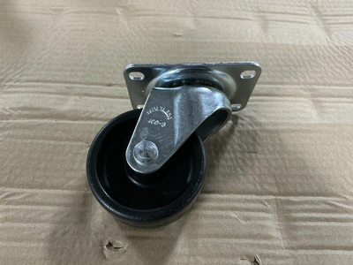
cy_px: 132
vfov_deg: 49.7
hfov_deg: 63.4
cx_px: 176
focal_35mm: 28
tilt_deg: -56.7
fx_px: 286
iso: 250
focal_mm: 3
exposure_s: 1/40
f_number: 1.8
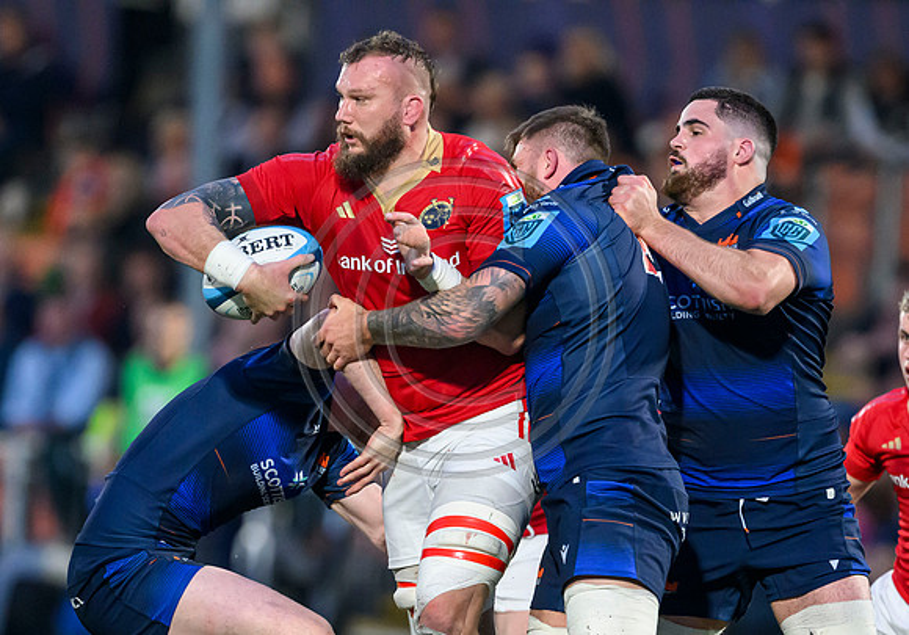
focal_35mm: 683
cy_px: 525
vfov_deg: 2.1
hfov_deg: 3.0
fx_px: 17488
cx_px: 570
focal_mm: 400
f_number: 3.5
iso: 6400
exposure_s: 1/1250
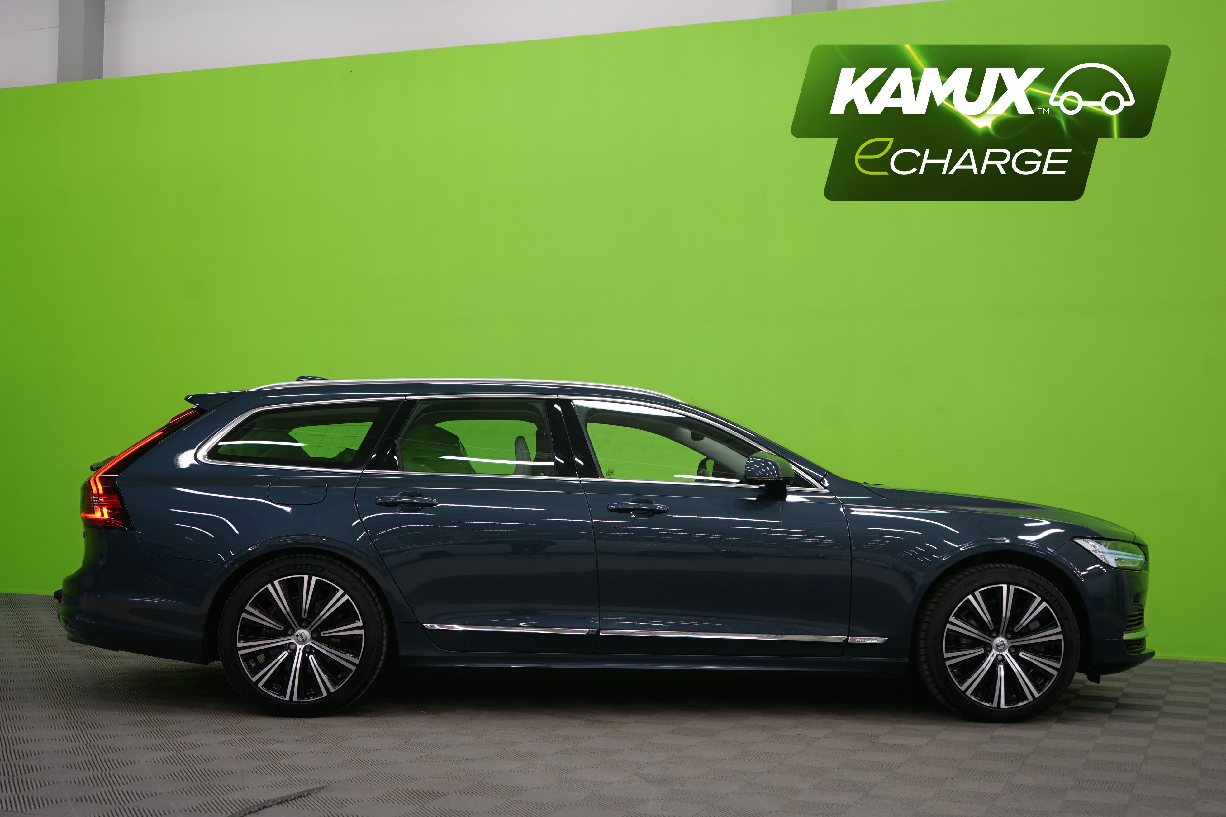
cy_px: 408
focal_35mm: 44
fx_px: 1498
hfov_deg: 44.5
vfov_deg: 30.5
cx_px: 613
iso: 400
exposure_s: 1/10
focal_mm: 44
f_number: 5
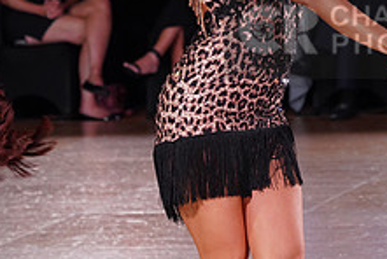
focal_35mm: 275
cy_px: 32
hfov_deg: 7.4
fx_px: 2960
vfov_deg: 5.0
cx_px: 415
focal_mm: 105
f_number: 5.6
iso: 1600
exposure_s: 1/160
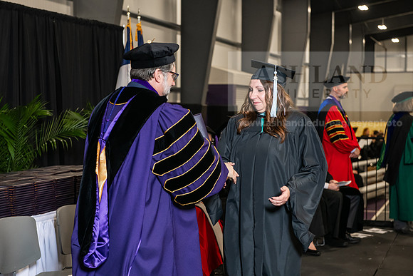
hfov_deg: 28.8
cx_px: 206
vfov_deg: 19.5
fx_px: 803
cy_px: 138
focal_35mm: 70
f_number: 5
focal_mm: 70
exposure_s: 1/200
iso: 2000
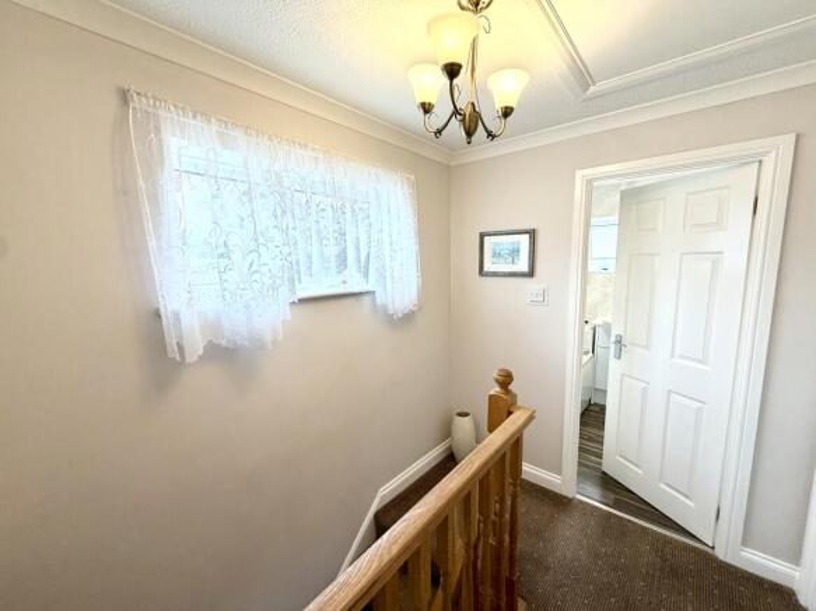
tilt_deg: -7.9
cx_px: 408
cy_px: 306
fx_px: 330
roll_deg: +1.4
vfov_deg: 85.7
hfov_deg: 102.1
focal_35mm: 14
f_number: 2.2
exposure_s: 1/100
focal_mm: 2.22
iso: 100
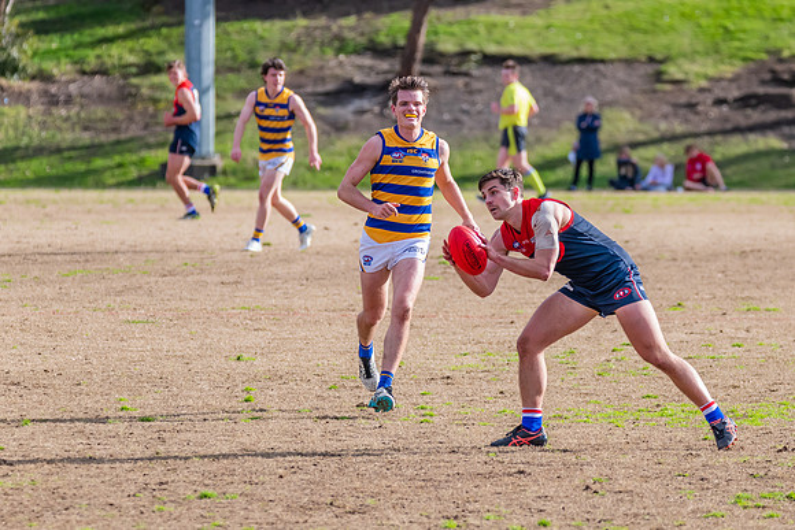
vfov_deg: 3.1
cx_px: 452
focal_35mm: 438
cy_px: 227
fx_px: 9681
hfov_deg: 4.7
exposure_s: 1/1600
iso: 800
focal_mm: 300
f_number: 7.1
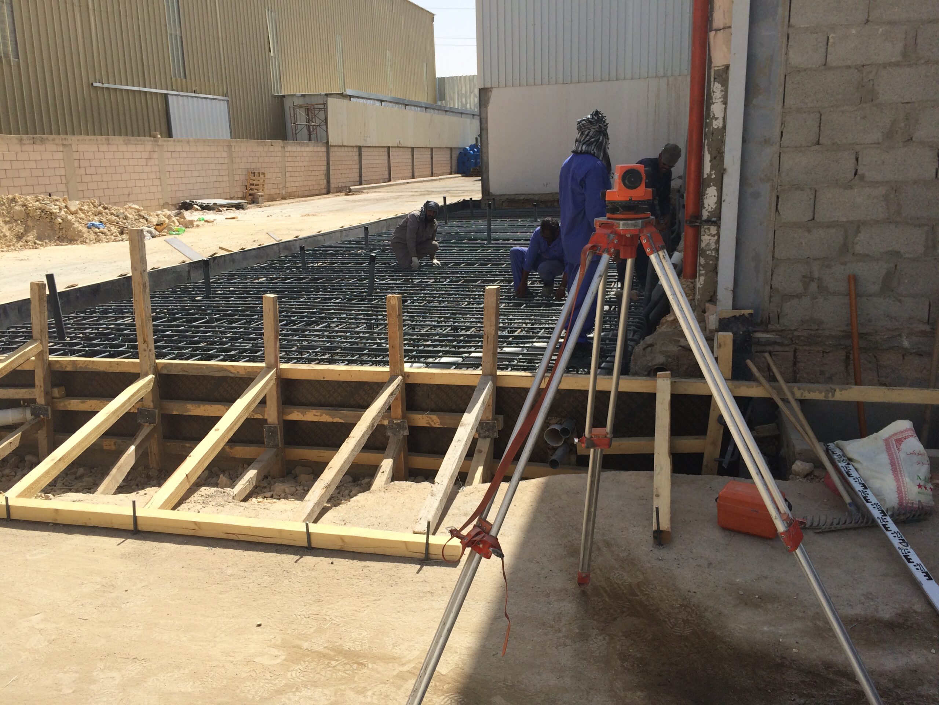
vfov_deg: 48.2
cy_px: 352
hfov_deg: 61.7
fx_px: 787
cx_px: 470
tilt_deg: -15.1
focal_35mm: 29
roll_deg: +1.9
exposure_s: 1/2160
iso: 32
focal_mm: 4.15
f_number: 2.2
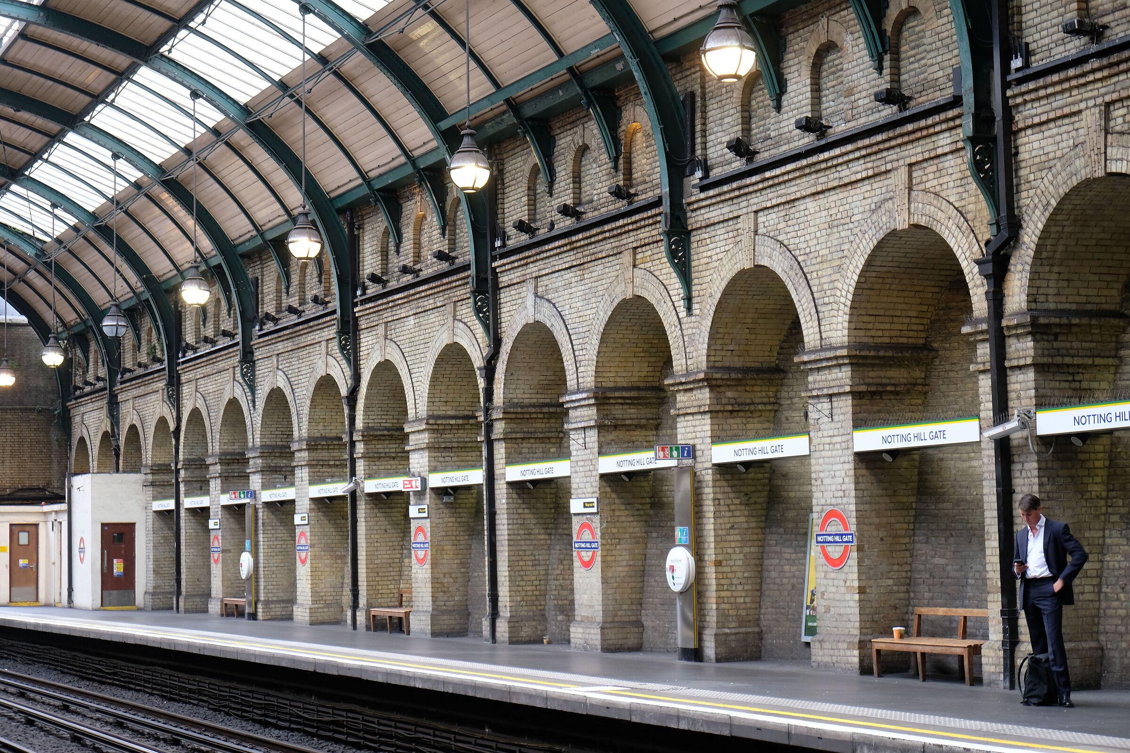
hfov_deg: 30.1
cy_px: 376
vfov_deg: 20.3
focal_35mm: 67
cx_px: 565
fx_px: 2103
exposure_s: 1/10
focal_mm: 44.4
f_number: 8
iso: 500
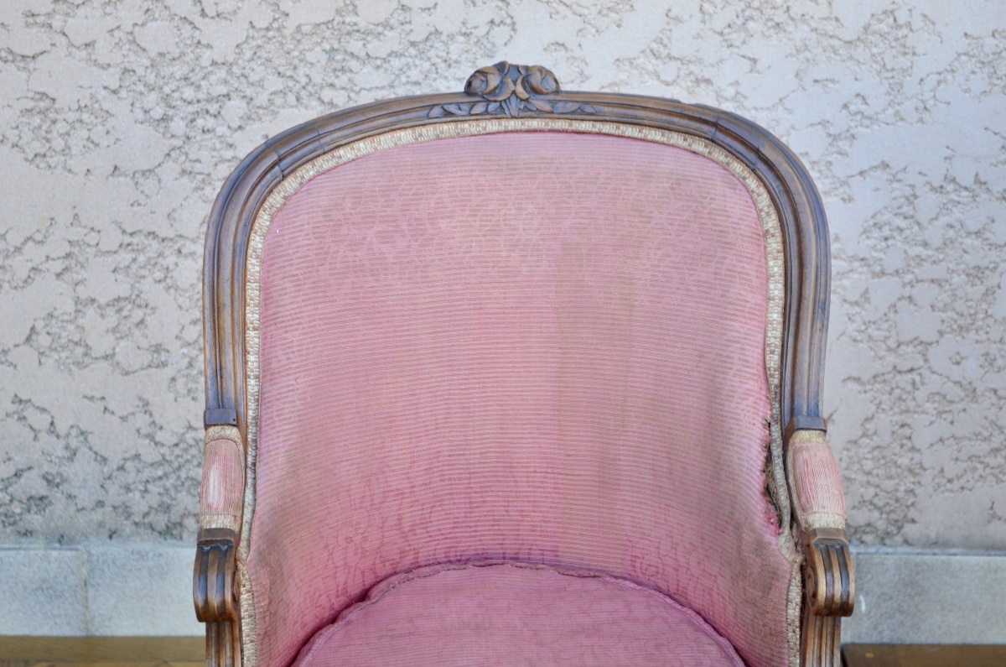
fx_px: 2301
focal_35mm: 82
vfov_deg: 16.5
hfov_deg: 24.7
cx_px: 503
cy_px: 334
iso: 220
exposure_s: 1/60
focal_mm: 55
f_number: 5.6
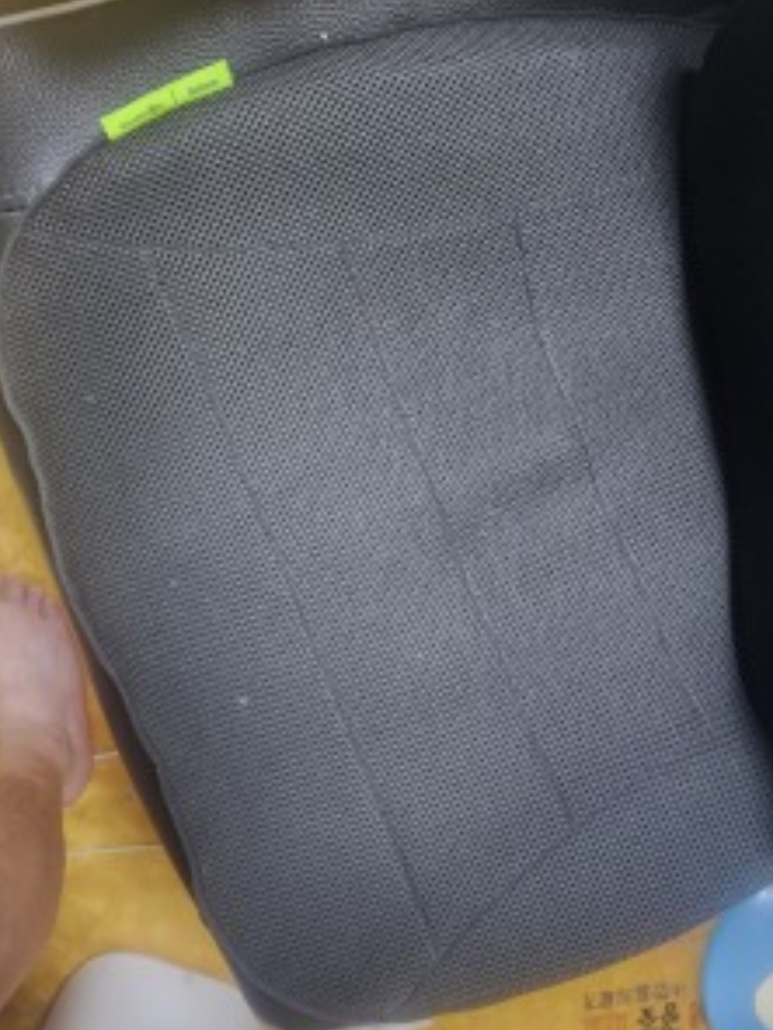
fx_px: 834
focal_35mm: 28
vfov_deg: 63.4
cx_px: 390
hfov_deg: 49.7
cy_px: 518
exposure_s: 1/30
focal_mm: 6.4
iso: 500
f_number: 1.8
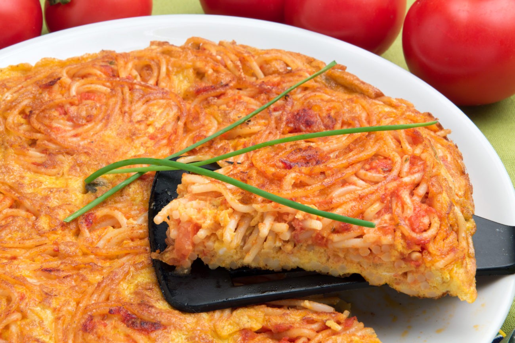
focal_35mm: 112
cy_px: 172
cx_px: 258
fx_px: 1608
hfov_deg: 18.2
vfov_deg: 12.2
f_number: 18
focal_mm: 75
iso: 100
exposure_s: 1/1.67
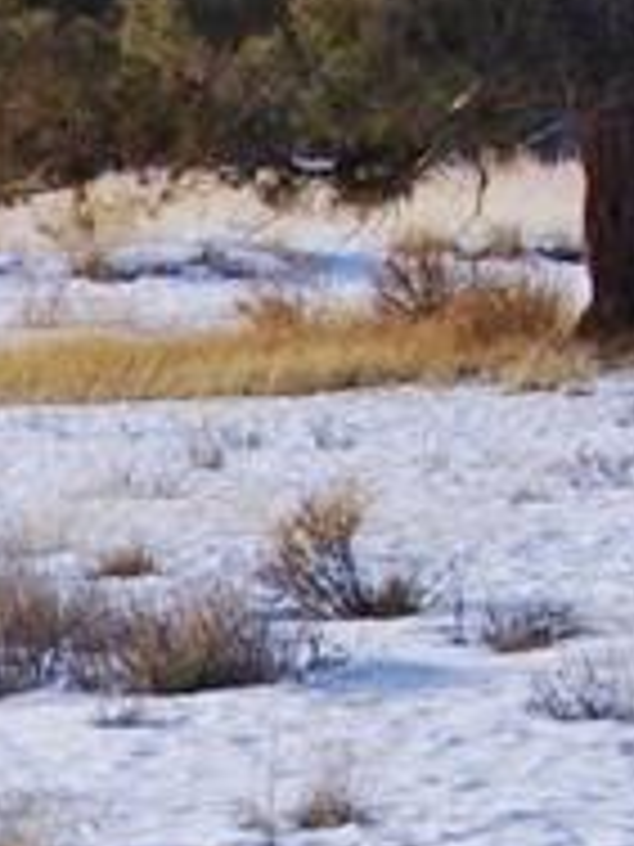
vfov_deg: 6.6
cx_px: -418
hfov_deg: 4.9
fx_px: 7326
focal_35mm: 300
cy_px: 781
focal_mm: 26
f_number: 8
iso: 100
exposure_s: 1/250
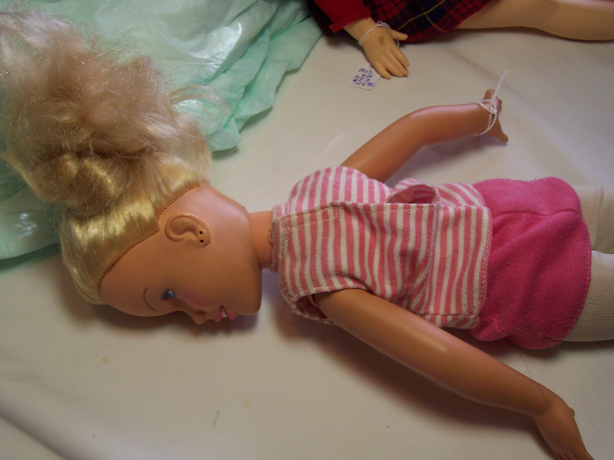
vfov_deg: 38.7
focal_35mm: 37
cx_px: 307
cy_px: 230
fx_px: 656
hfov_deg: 50.1
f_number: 2.8
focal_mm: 5.6
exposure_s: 1/60
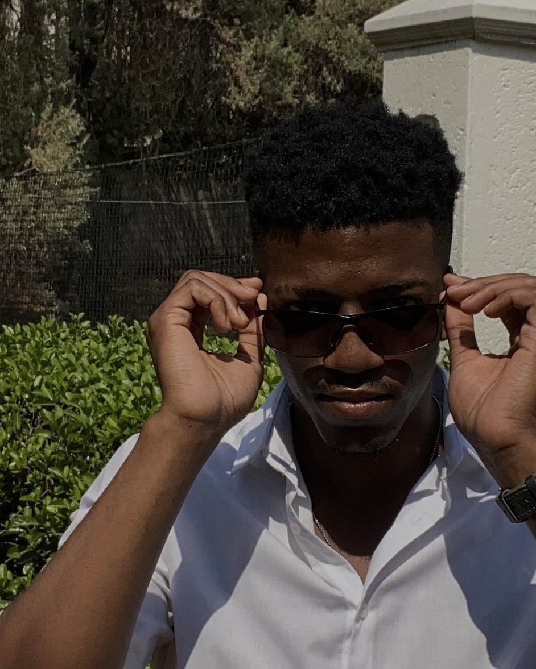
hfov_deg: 36.1
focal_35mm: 41
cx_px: 365
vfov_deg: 44.8
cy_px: 326
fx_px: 813
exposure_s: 1/885
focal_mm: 2.71
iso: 25
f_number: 2.2
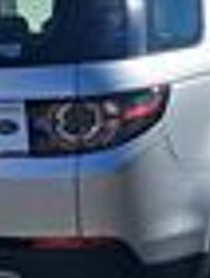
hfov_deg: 18.8
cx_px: 221
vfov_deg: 25.4
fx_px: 613
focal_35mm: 76
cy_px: 76
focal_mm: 4
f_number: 1.8
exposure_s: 1/1179
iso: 20
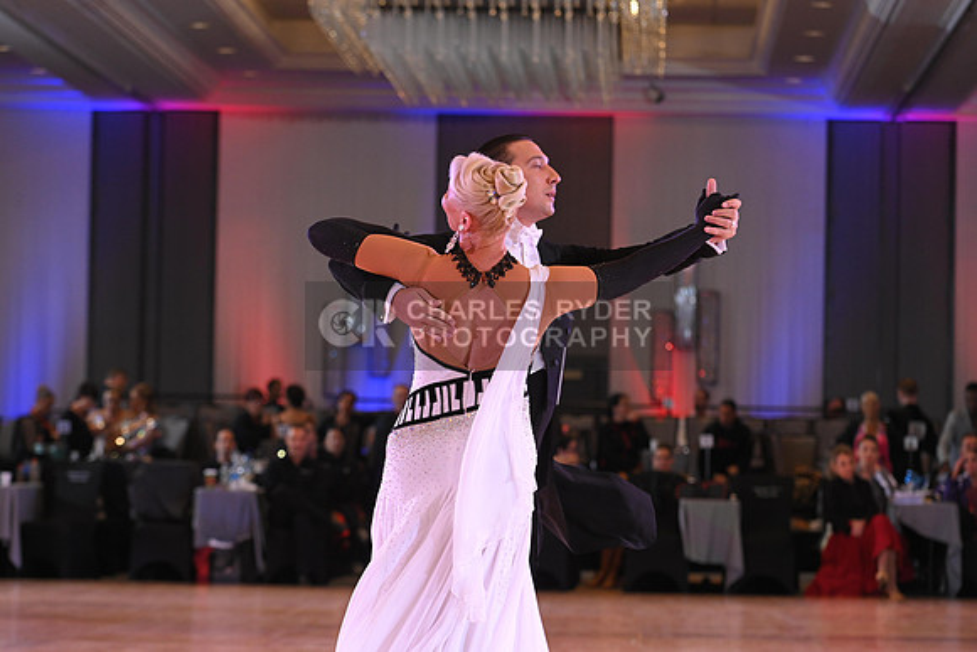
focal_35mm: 130
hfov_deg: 15.8
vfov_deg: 10.6
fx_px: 3529
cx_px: 488
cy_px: 326
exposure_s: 1/200
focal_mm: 130
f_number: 5
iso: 1600
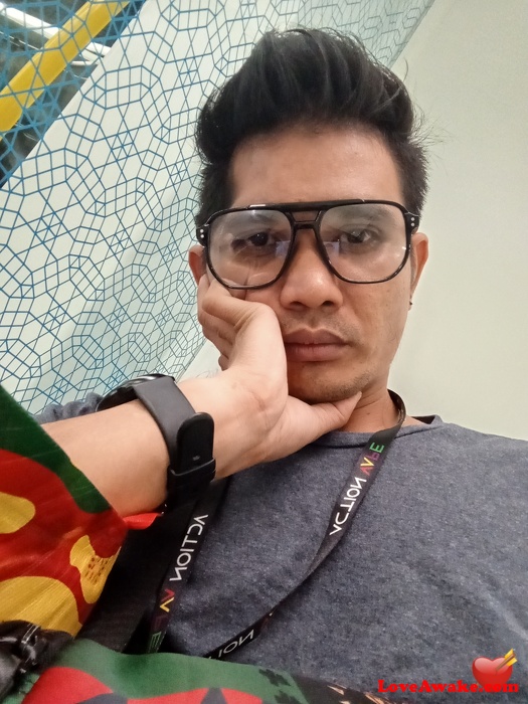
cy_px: 352
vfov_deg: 67.3
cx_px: 264
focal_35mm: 26
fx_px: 529
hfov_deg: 53.1
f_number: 2.2
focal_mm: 2.23
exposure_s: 1/20
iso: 500
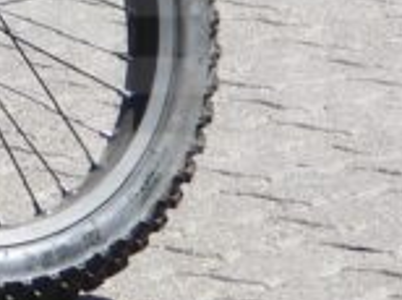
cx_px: -846
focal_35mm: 1032
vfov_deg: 1.4
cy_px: -370
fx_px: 11966
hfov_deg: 1.9
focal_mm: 27.9
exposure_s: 1/500
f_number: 4
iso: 100
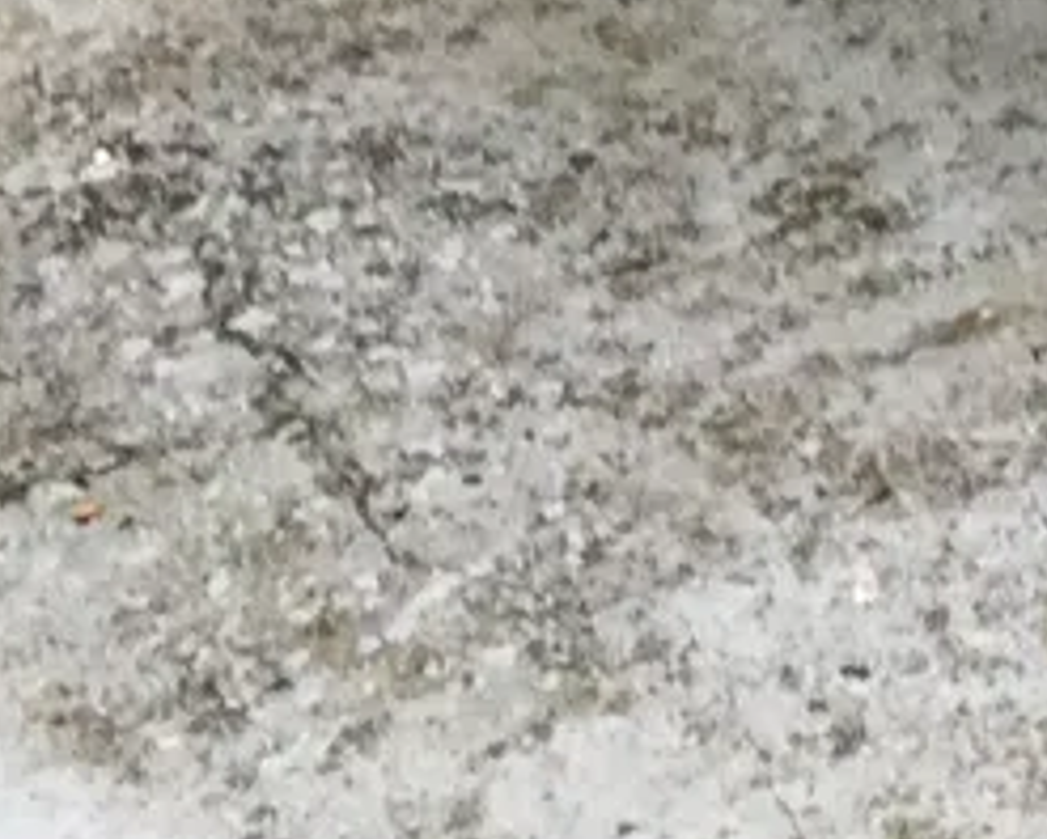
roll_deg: +0.3
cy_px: -1369
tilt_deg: -14.4
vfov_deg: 7.7
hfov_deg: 9.8
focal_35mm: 183
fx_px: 5675
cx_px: 2141
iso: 32
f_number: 2.2
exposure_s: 1/100
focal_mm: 4.15
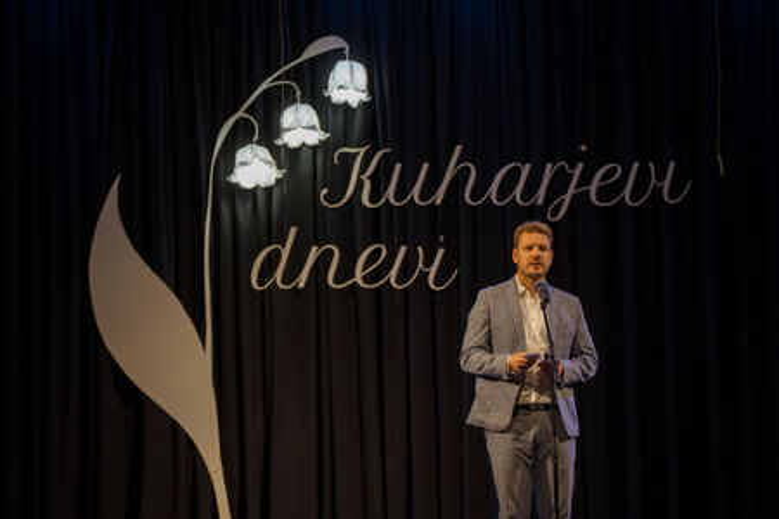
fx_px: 2872
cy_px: 239
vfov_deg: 10.3
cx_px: 390
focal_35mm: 133
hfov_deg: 15.4
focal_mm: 123
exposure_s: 1/250
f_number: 2.8
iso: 1000
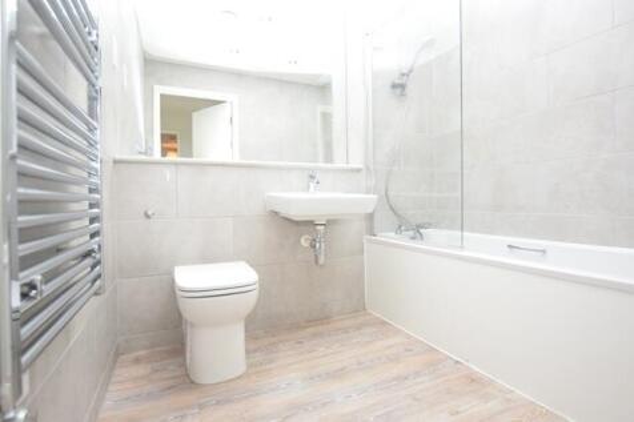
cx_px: 317
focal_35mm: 17
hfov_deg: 92.5
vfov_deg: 69.6
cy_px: 211
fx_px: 304
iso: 800
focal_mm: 11.5
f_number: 4
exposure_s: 1/80
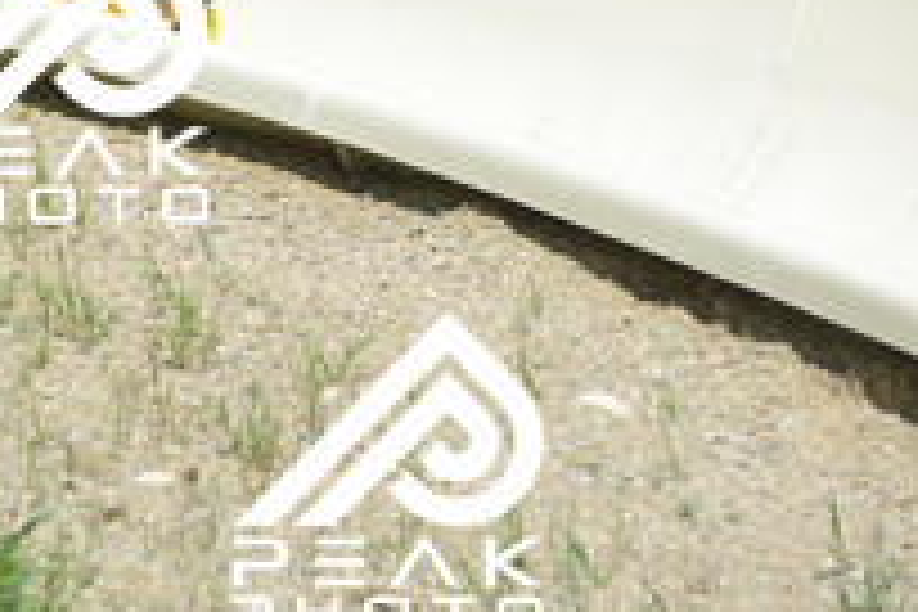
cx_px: 72
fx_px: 9766
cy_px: 34
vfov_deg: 3.6
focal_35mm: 383
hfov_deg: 5.4
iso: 200
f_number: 6.3
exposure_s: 1/640
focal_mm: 195
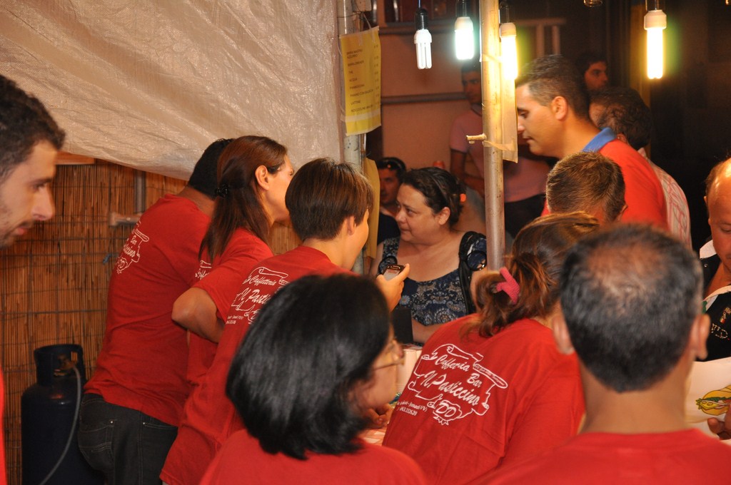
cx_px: 366
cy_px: 242
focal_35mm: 105
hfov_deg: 19.5
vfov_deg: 13.0
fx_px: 2129
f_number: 5.3
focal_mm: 70
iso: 800
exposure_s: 1/60
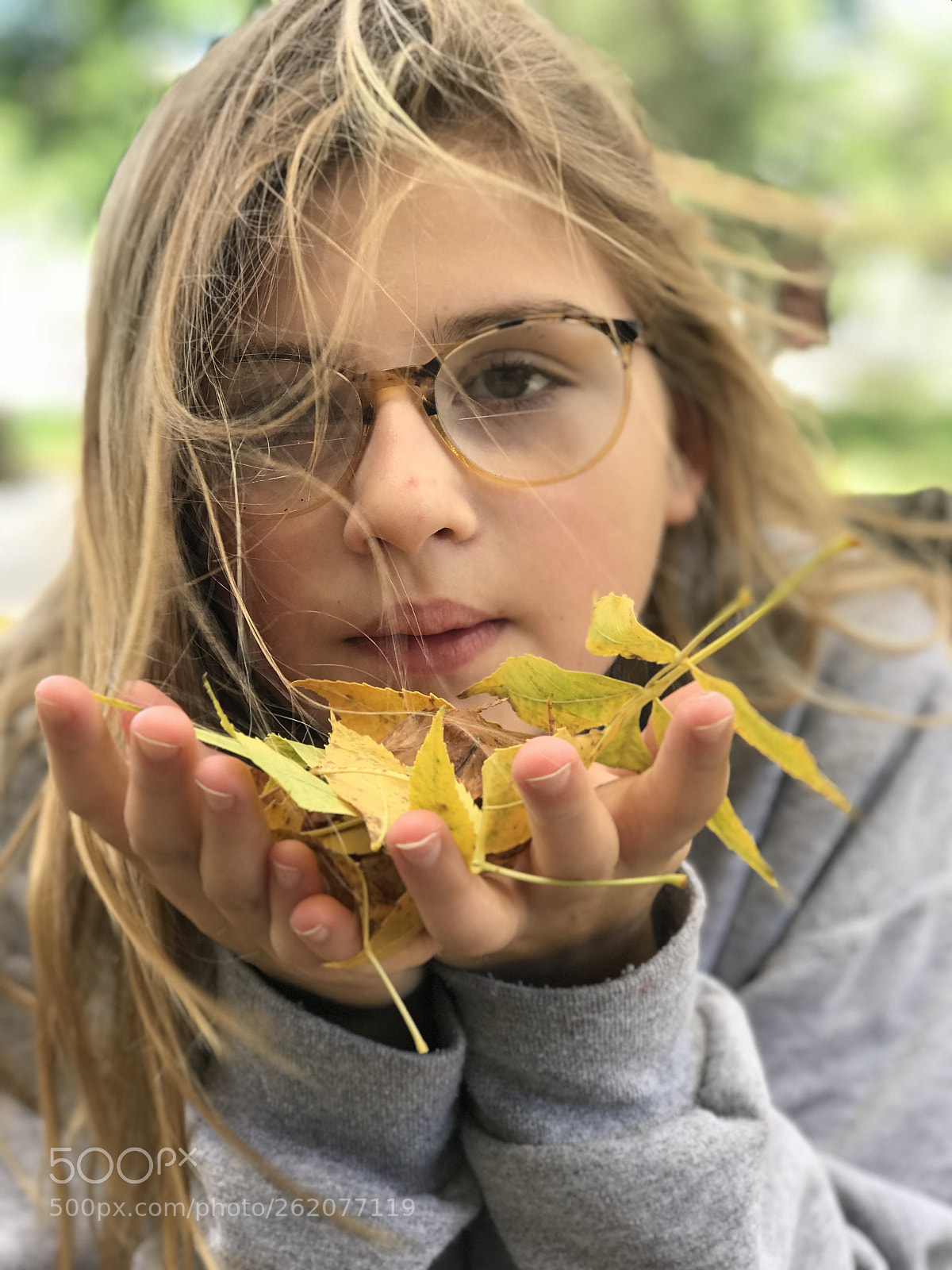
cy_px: 635
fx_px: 2090
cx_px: 476
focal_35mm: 57
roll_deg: +0.8
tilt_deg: -8.6
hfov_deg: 25.7
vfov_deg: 33.8
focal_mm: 6.6
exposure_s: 1/120
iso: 32
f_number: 2.8
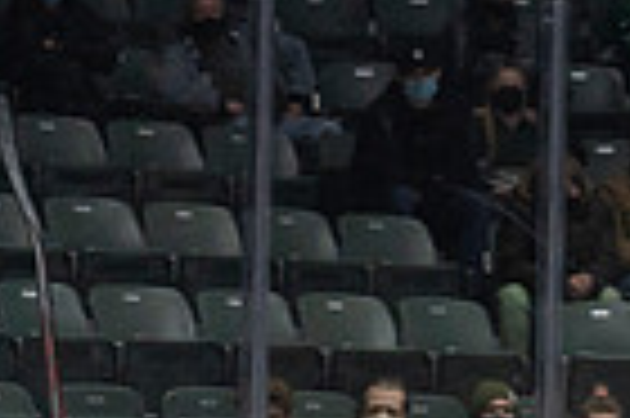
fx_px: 6590
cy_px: 985
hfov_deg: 5.5
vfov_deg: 3.6
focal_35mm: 377
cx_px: 339
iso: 1600
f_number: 4
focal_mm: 70
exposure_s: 1/800
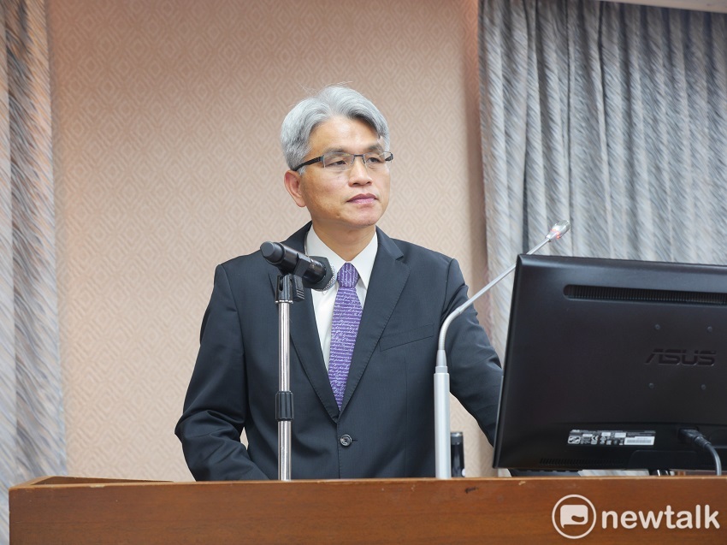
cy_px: 272
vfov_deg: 21.0
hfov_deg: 27.8
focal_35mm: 70
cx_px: 364
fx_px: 1470
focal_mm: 35
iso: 200
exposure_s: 1/13
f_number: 4
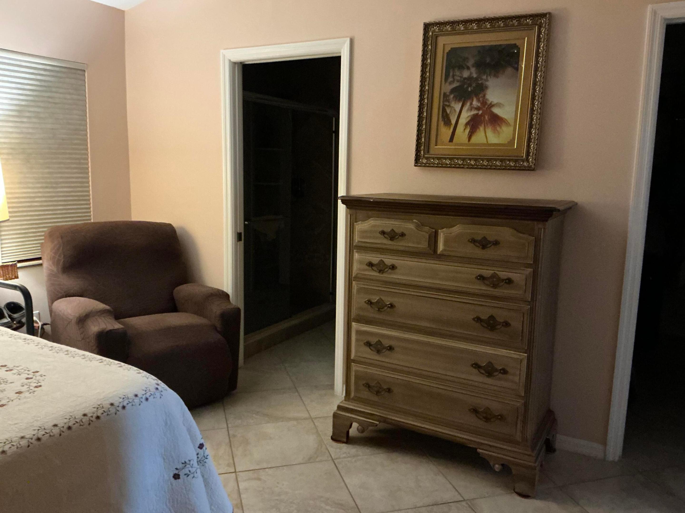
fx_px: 554
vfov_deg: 49.7
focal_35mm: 28
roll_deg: -0.8
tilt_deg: -9.4
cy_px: 256
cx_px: 342
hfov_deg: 63.4
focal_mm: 3
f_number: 1.8
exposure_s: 1/24
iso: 640
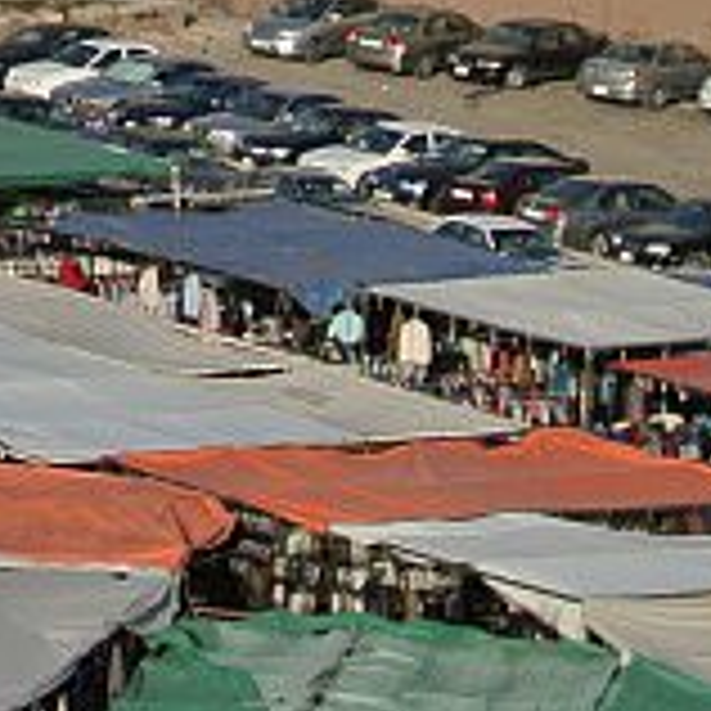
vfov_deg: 5.6
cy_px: -634
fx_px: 7111
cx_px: -657
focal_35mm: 306
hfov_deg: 5.6
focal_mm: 23.6
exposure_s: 1/800
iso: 100
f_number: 5
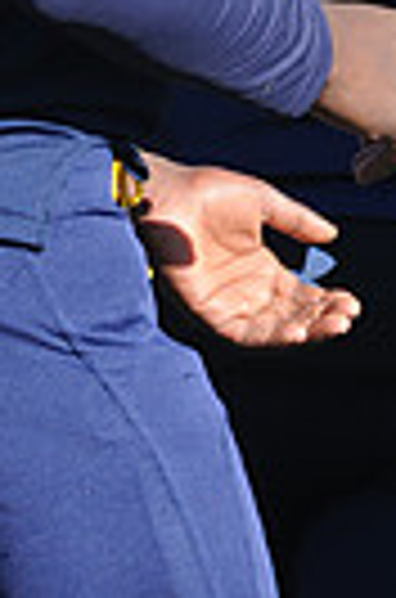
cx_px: 142
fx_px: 32491
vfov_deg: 1.1
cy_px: -288
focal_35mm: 1959
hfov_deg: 0.7
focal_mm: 300
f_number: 6.3
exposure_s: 1/500
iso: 200
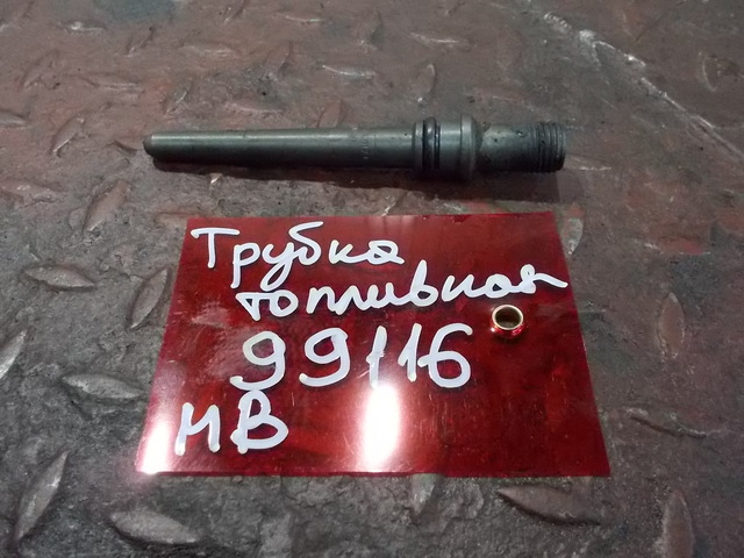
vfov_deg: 48.2
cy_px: 279
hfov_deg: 61.7
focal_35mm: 29
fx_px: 623
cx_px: 372
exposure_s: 1/50
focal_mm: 4.1
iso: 800
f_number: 3.3
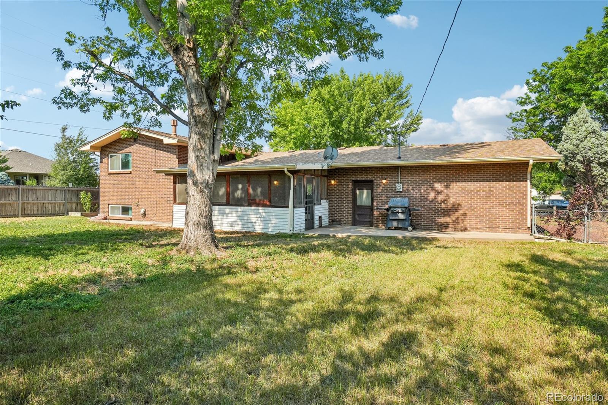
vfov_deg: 59.5
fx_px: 355
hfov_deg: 81.2
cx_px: 304
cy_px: 202
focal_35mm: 21
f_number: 8
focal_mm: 14
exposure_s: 1/800
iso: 400
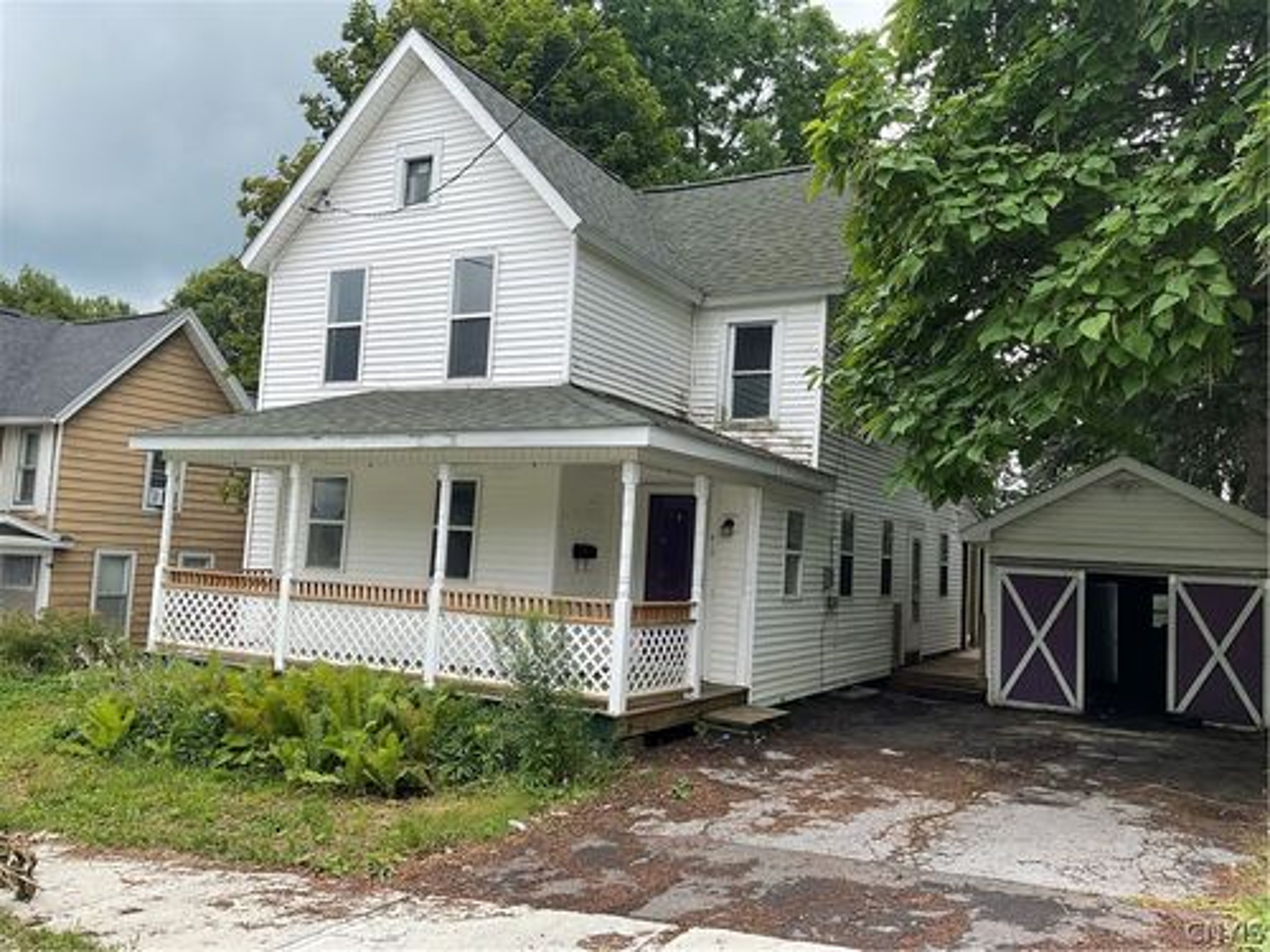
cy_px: 476
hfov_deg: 61.7
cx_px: 635
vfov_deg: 48.2
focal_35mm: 29
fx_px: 1064
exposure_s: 1/545
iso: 16
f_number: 1.8
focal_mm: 3
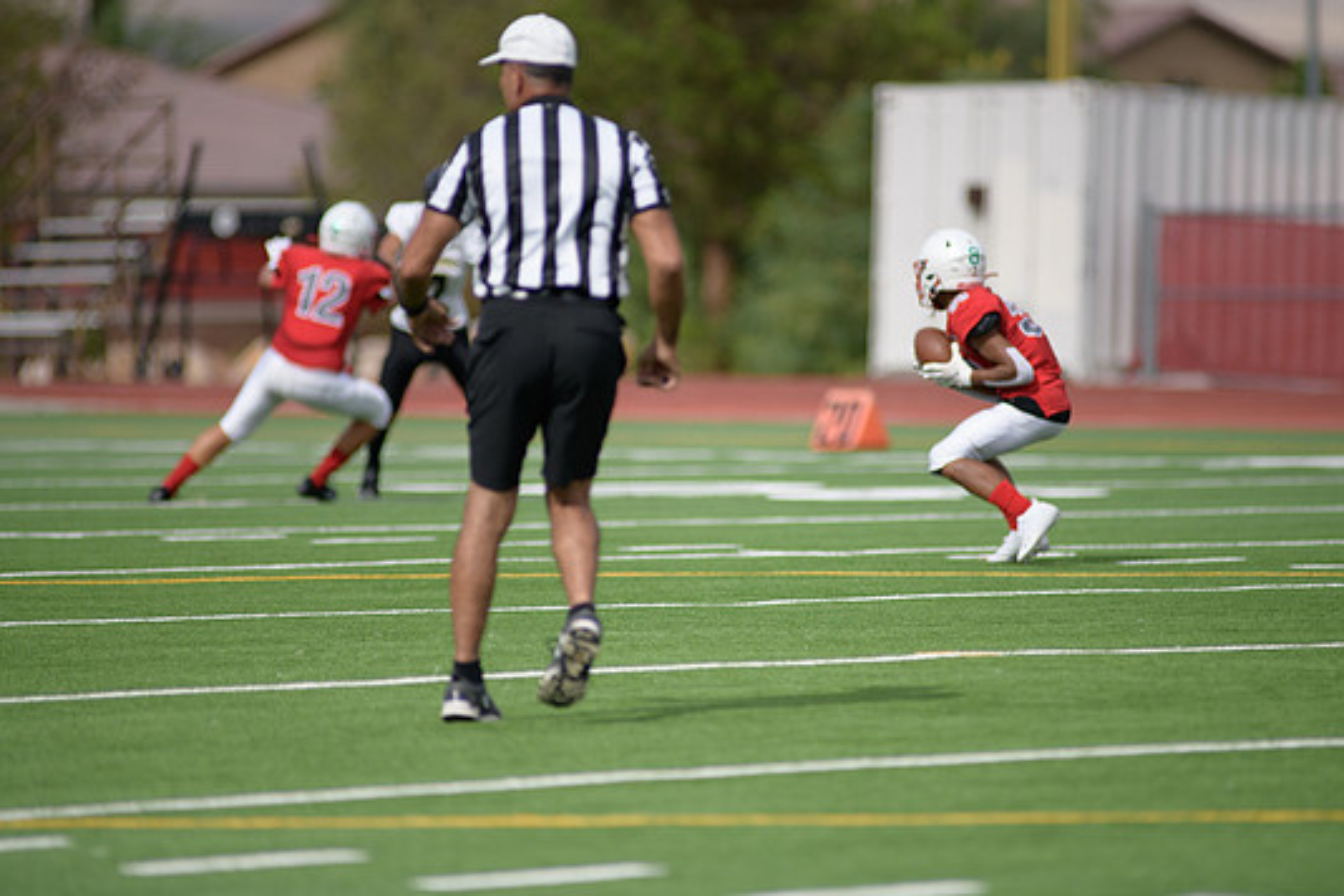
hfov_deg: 6.3
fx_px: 12170
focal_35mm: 326
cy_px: 422
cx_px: 722
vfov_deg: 4.2
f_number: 2.8
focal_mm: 300
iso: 400
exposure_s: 1/8000
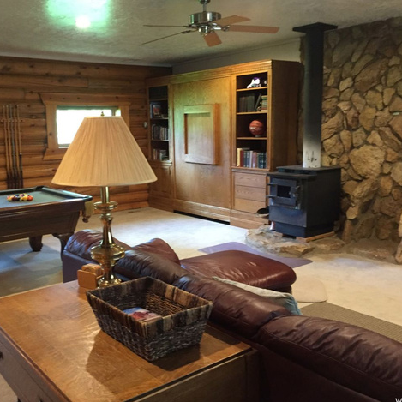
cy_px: 199
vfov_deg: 47.2
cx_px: 153
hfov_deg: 46.8
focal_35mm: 35
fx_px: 460
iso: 250
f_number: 2.2
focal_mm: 4.15
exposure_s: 1/20
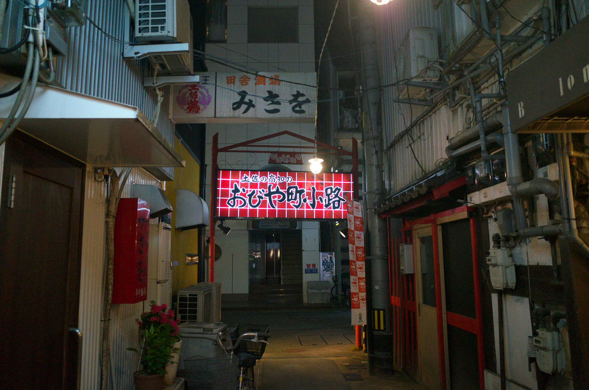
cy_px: 195
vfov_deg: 46.2
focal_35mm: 28
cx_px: 294
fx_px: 457
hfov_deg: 65.6
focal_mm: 18.3
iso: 3200
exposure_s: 1/30
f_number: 2.8
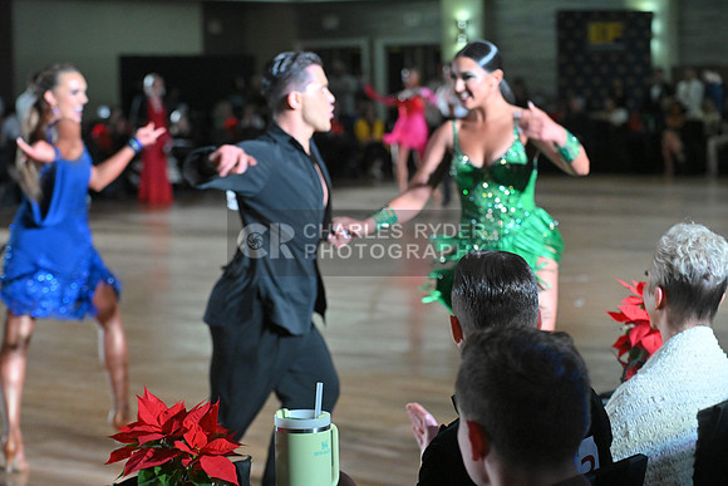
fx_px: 1739
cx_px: 364
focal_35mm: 86
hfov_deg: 23.6
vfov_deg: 15.9
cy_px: 243
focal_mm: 86
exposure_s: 1/400
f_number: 5
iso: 5000
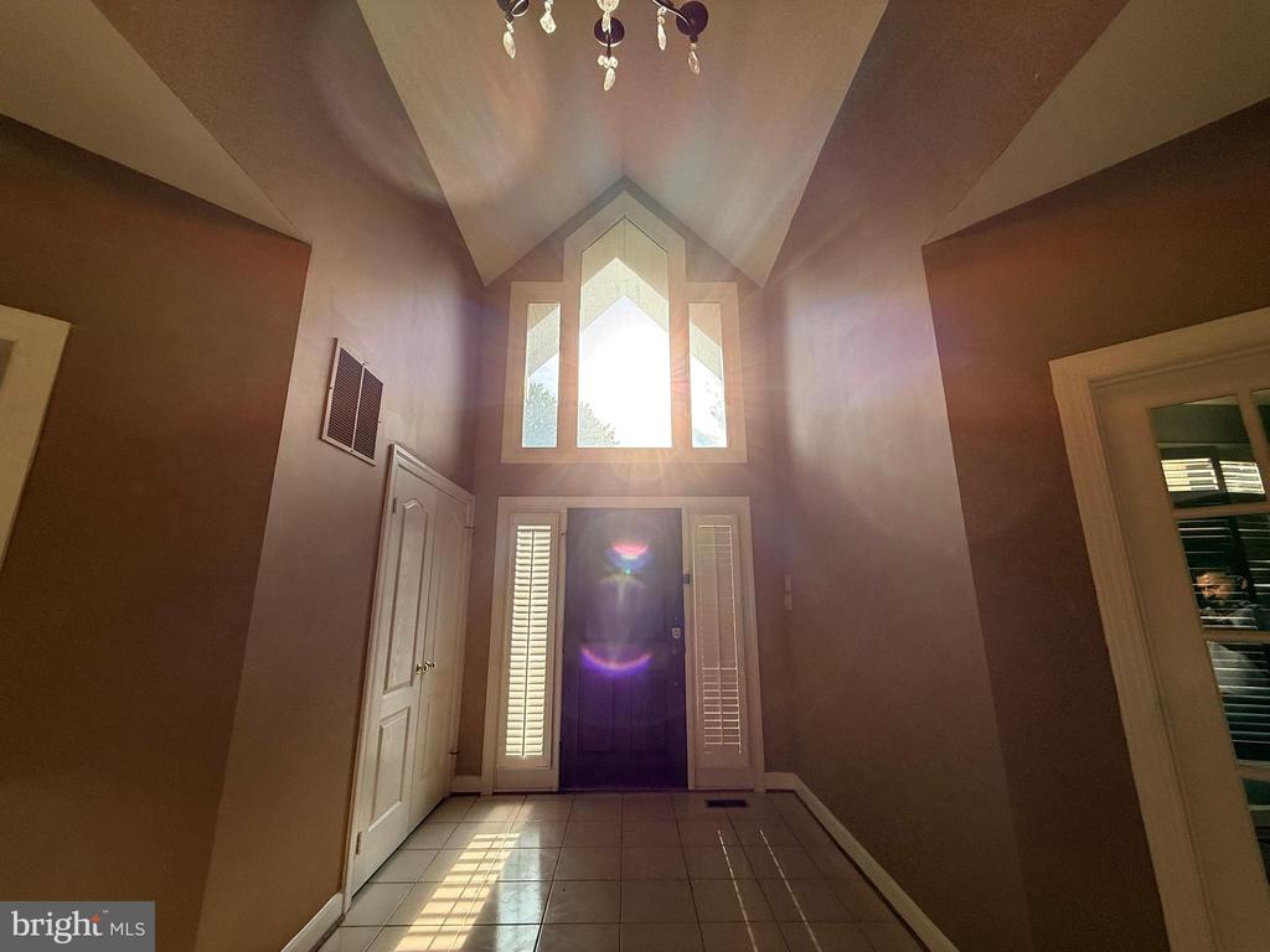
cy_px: 476
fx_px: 514
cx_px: 635
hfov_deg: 102.1
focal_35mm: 14
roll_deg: +1.2
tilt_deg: +14.1
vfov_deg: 85.7
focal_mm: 2.22
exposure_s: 1/424
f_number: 2.2
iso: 64
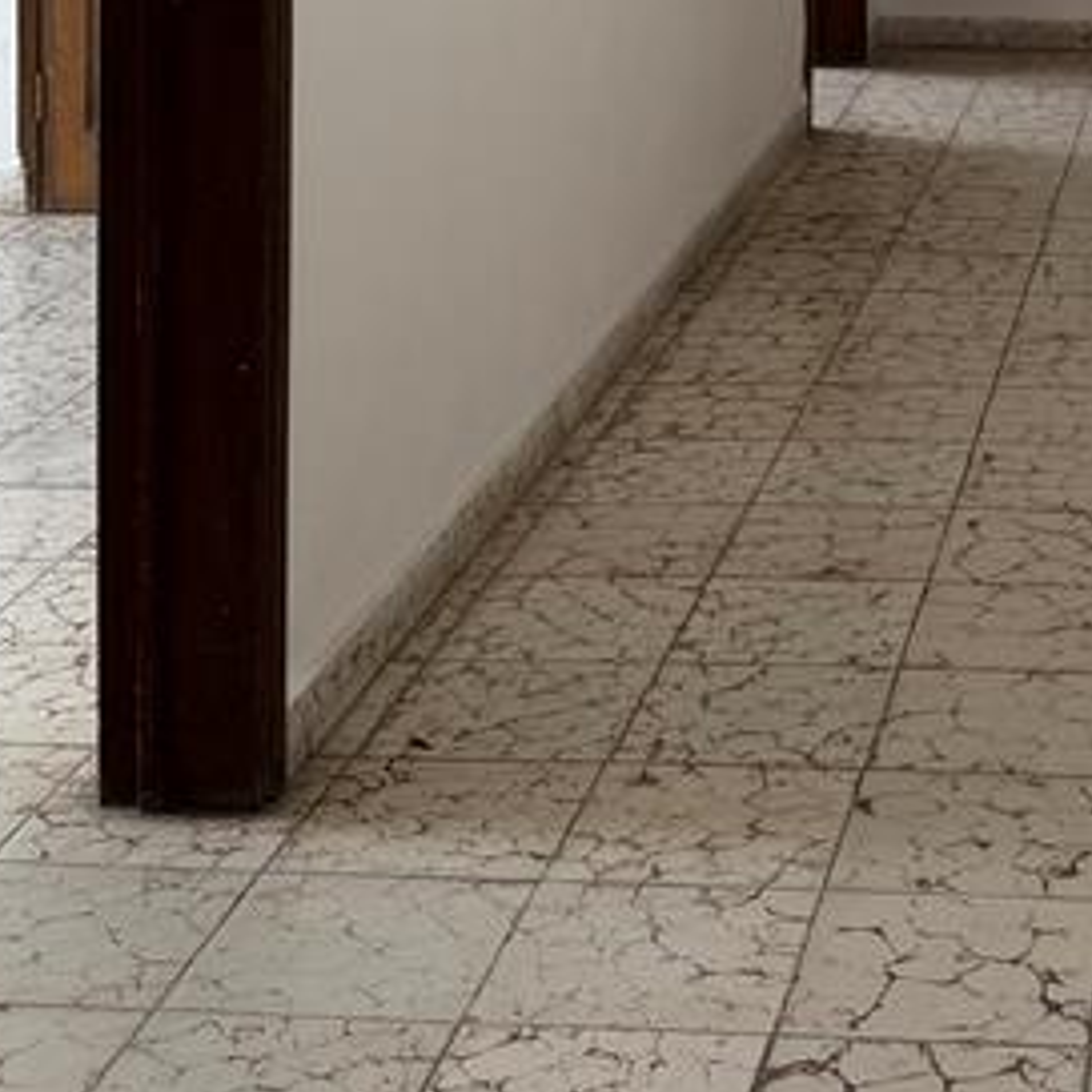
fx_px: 2855
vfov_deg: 19.9
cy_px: -337
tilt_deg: -3.0
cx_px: 1096
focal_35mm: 80
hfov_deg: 20.9
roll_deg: -0.6
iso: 64
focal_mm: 6.76
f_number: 1.78
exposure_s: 1/132
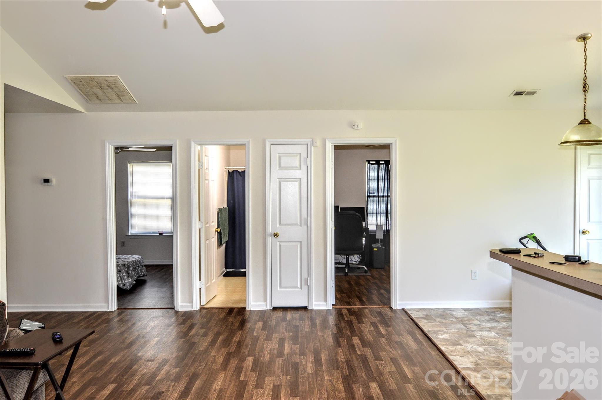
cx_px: 301
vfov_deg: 53.0
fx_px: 401
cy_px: 200
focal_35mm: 24
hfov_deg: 73.8
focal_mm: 16
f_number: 4.5
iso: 400
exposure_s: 1/80
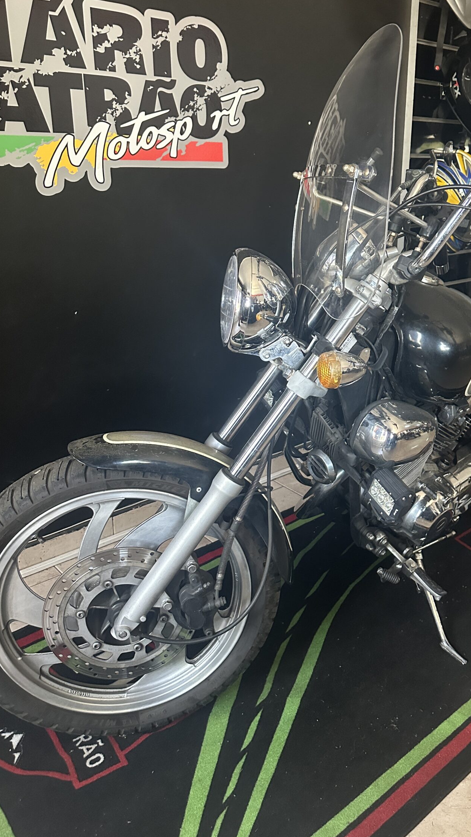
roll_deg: -1.9
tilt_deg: -18.1
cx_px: 322
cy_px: 388
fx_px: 666
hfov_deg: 38.4
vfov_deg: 64.2
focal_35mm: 30
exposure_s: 1/60
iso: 800
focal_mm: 6.86
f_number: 1.78
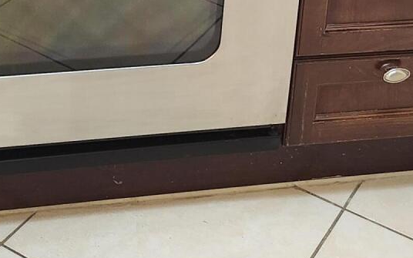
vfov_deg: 12.2
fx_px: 1024
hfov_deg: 22.6
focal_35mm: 91
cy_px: -304
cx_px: 111
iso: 640
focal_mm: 5.54
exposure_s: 1/60
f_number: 1.8
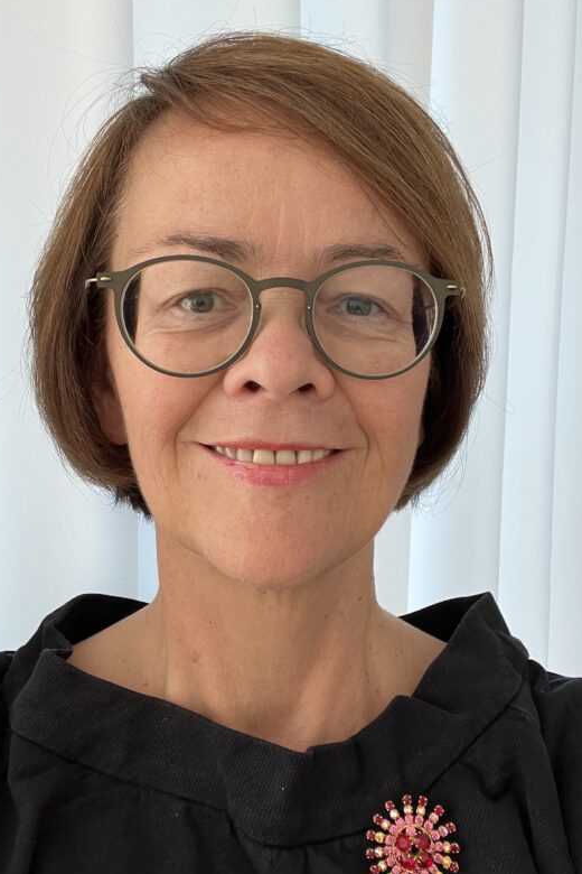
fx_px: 776
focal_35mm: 32
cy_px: 441
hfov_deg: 41.1
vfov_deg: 58.7
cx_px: 284
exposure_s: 1/60
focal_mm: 2.71
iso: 160
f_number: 2.2
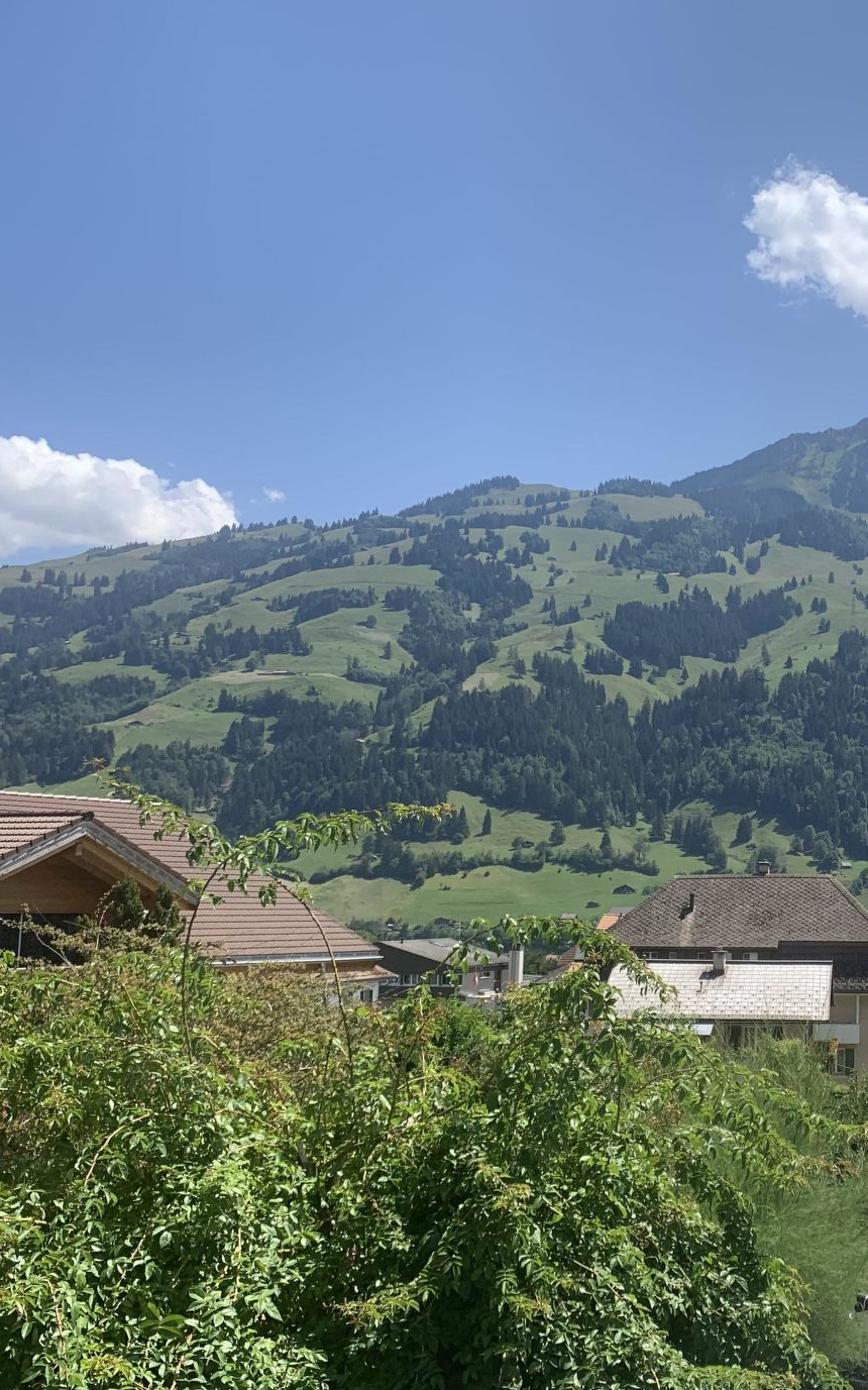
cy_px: 706
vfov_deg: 48.2
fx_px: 1553
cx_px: 862
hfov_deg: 29.3
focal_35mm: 41
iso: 25
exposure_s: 1/2257
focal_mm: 4.25
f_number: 1.8
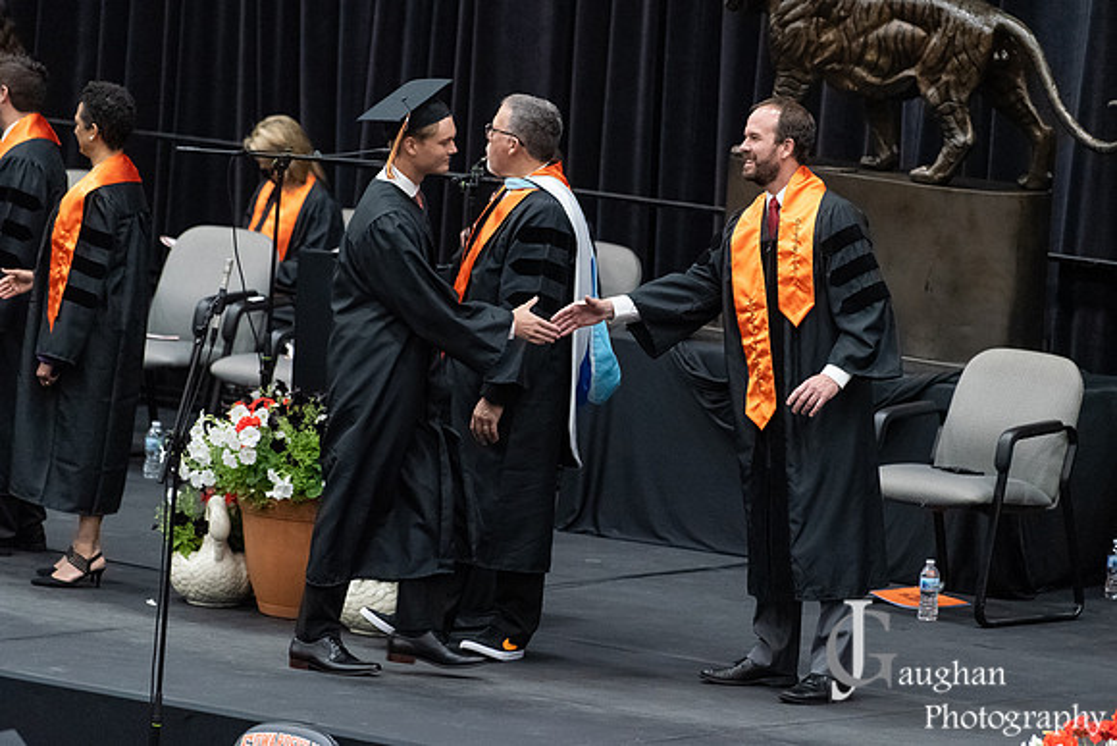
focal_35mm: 286
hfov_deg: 7.2
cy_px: 313
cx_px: 648
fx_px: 8881
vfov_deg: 4.8
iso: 2500
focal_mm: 200
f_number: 3.2
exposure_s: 1/250
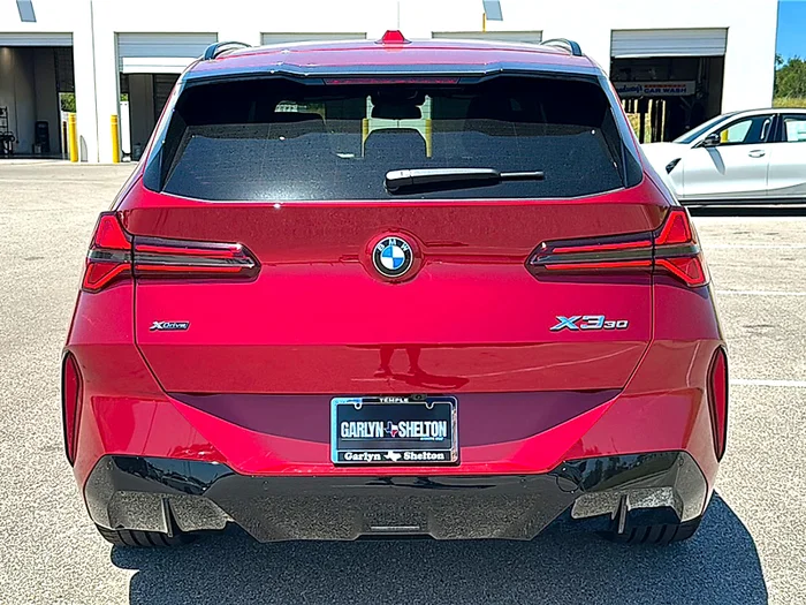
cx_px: 403
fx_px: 908
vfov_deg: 36.8
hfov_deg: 47.9
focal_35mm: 39
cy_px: 302
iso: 80
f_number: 1.78
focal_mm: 6.86
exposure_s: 1/3378
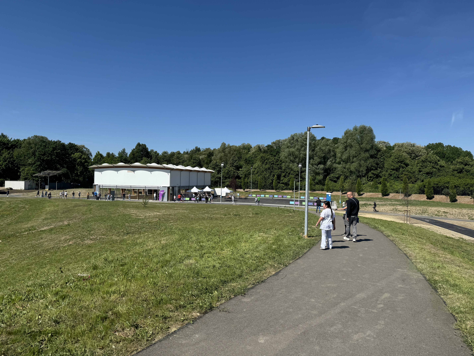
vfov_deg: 56.8
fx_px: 329
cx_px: 237
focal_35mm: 24
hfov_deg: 71.6
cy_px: 178
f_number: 1.78
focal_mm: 6.76
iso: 80
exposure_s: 1/5814
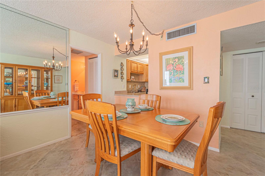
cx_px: 132
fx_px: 110
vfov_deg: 77.3
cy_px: 88
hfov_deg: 100.4
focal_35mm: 15
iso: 320
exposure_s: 1/100
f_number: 7.1
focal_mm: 10
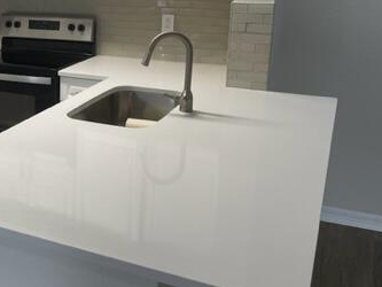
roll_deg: +0.6
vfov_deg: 28.9
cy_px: 91
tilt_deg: -13.9
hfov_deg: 35.5
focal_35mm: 50
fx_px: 552
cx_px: 26
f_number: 1.6
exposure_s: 1/120
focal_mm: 5.1
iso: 100
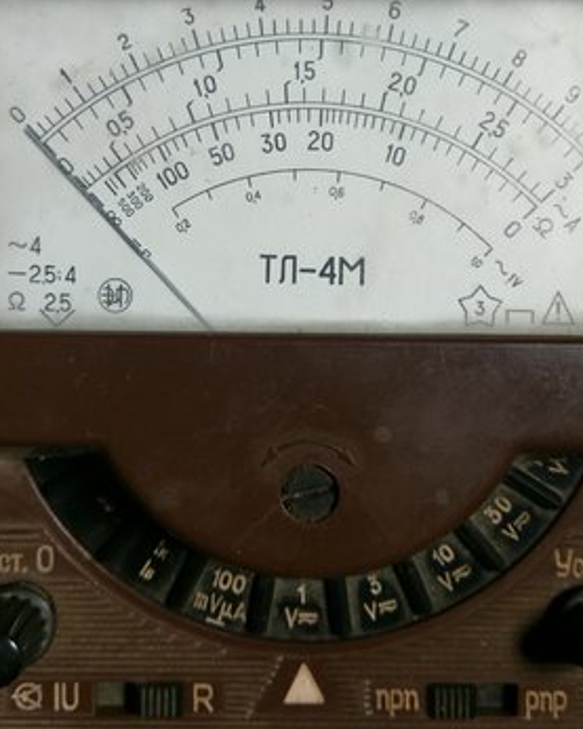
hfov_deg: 34.2
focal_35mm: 44
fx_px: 949
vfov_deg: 41.5
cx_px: 297
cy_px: 253
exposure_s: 1/100
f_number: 1.8
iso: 200
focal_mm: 4.58
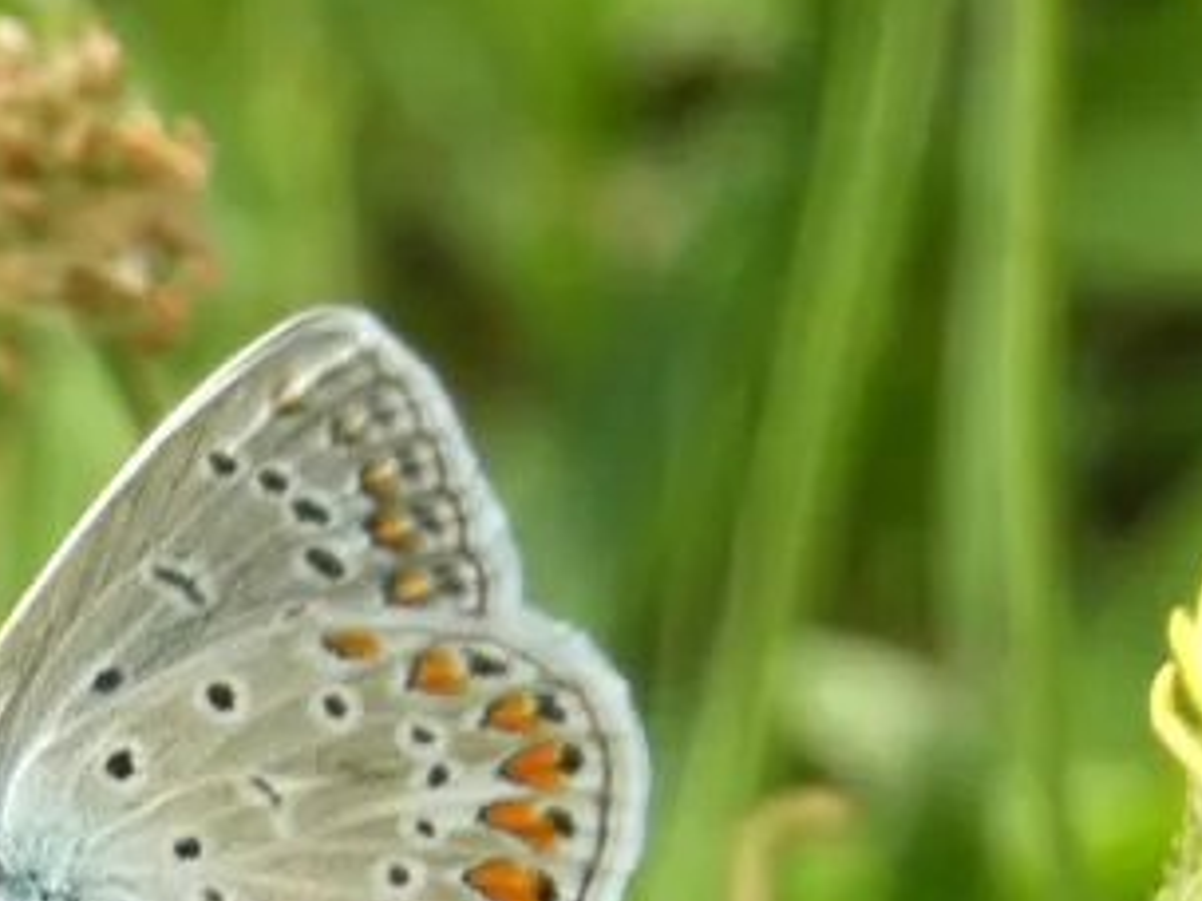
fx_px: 37675
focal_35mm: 1085
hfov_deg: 1.8
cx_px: 111
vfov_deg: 1.4
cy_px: 775
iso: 200
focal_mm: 92.3
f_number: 5.6
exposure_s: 1/100
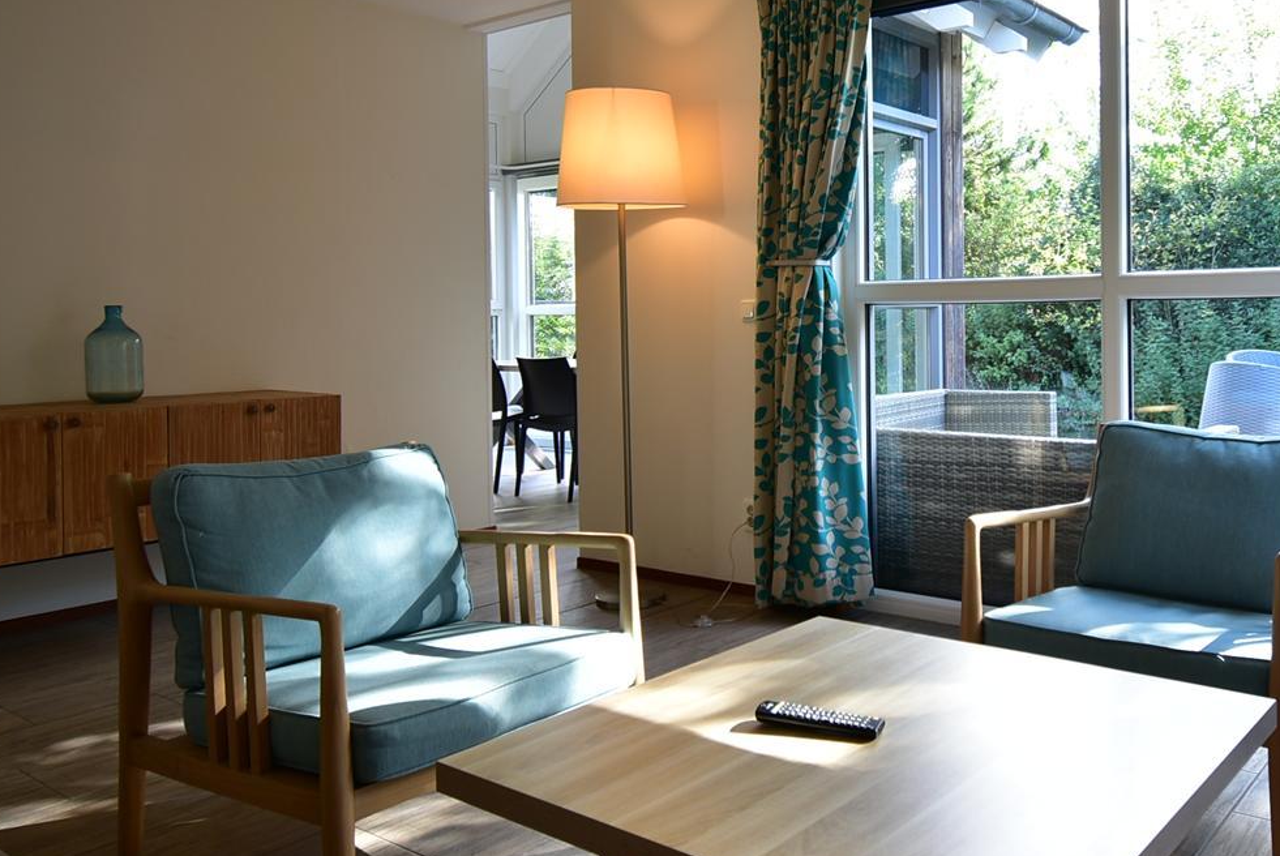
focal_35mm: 32
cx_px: 836
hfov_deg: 57.9
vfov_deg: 41.2
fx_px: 1132
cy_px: 338
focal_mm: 13
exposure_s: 1/13
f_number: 4.8
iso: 100
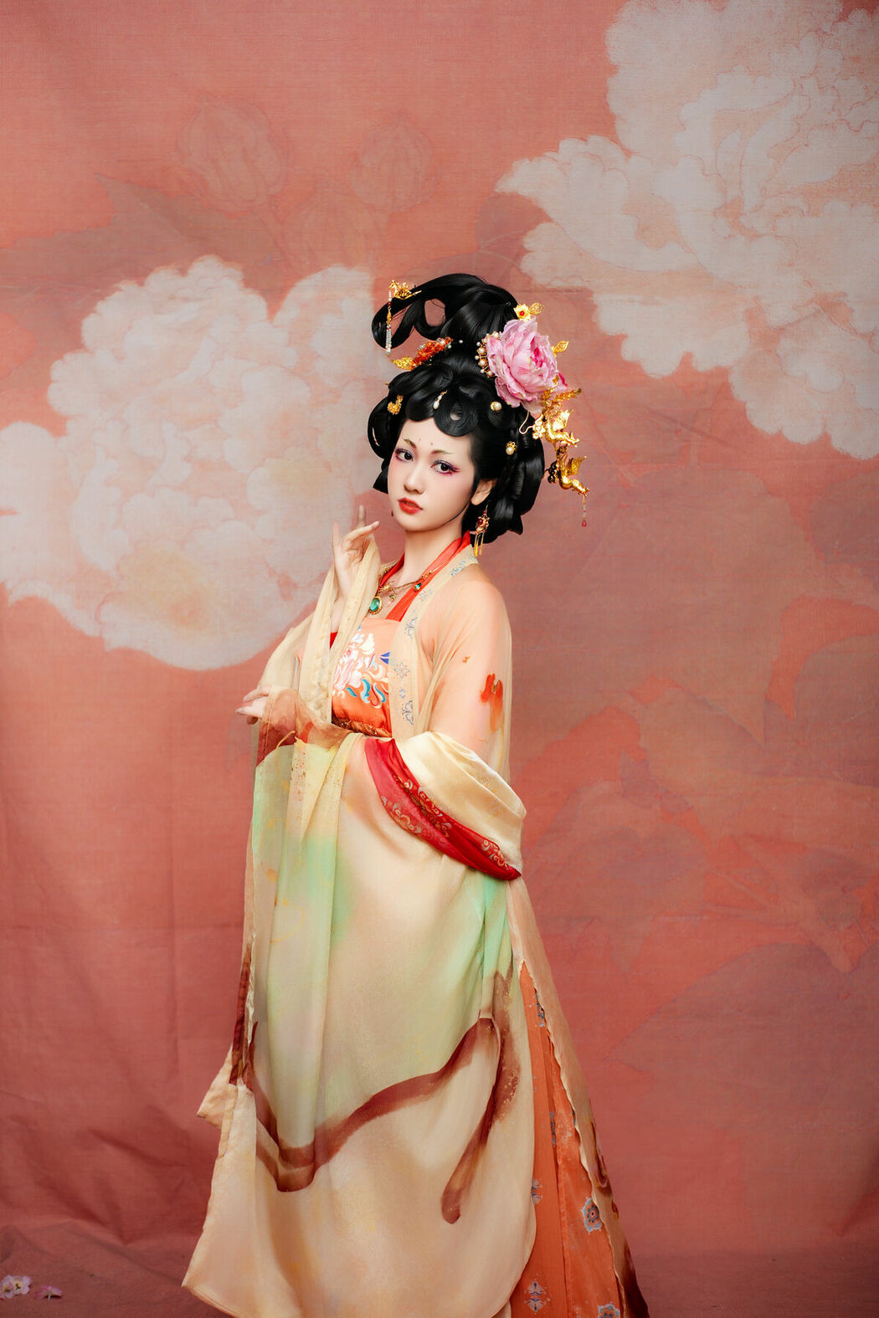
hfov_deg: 27.5
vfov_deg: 40.3
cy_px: 659
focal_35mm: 49
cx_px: 440
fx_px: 1794
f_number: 2.8
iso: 100
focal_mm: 50
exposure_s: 1/160
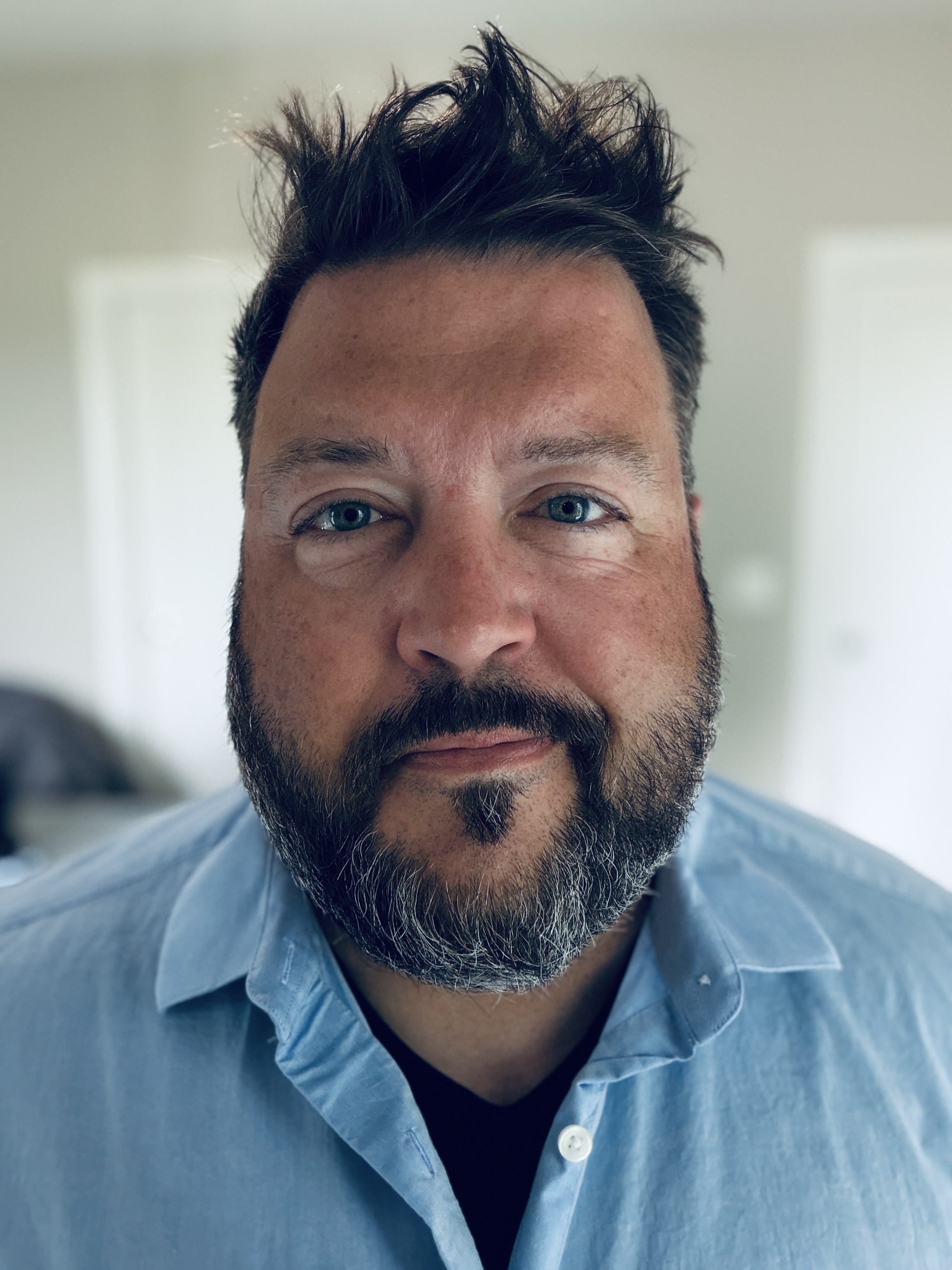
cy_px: 635
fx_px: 1100
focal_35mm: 30
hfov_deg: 46.8
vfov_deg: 60.0
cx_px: 476
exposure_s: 1/40
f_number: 1.9
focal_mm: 2.71
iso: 250
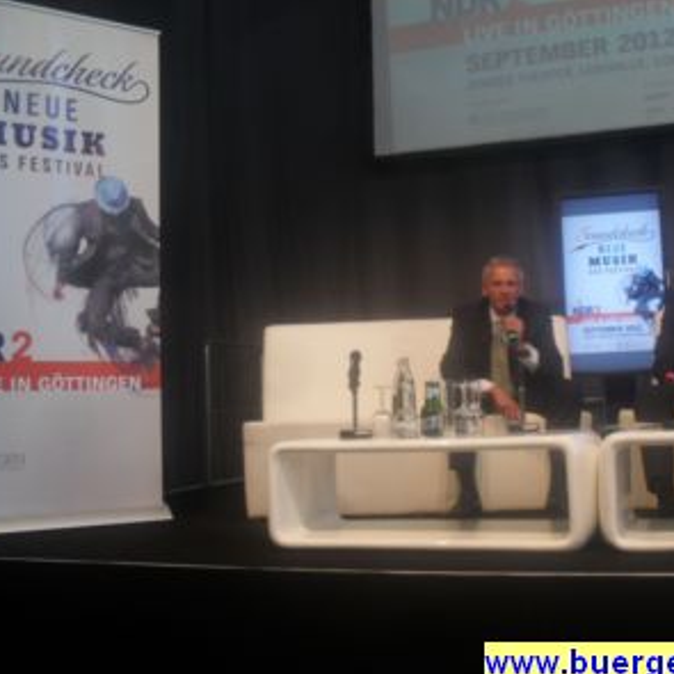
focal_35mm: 42
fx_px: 925
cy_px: 340
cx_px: 427
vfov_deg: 40.0
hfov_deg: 39.7
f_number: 3.2
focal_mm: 6.3
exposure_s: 1/45
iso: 100
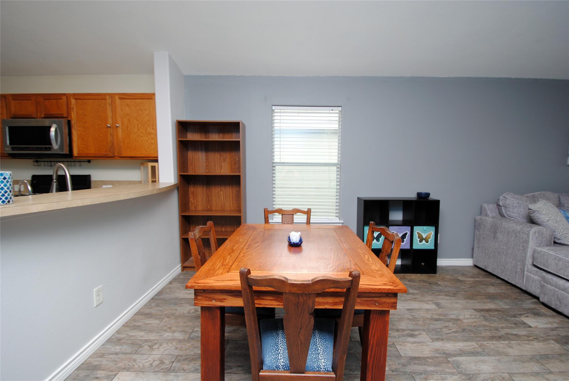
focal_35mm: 16
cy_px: 190
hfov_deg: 94.9
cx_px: 284
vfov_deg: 72.2
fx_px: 261
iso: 200
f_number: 4
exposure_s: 1/60
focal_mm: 11
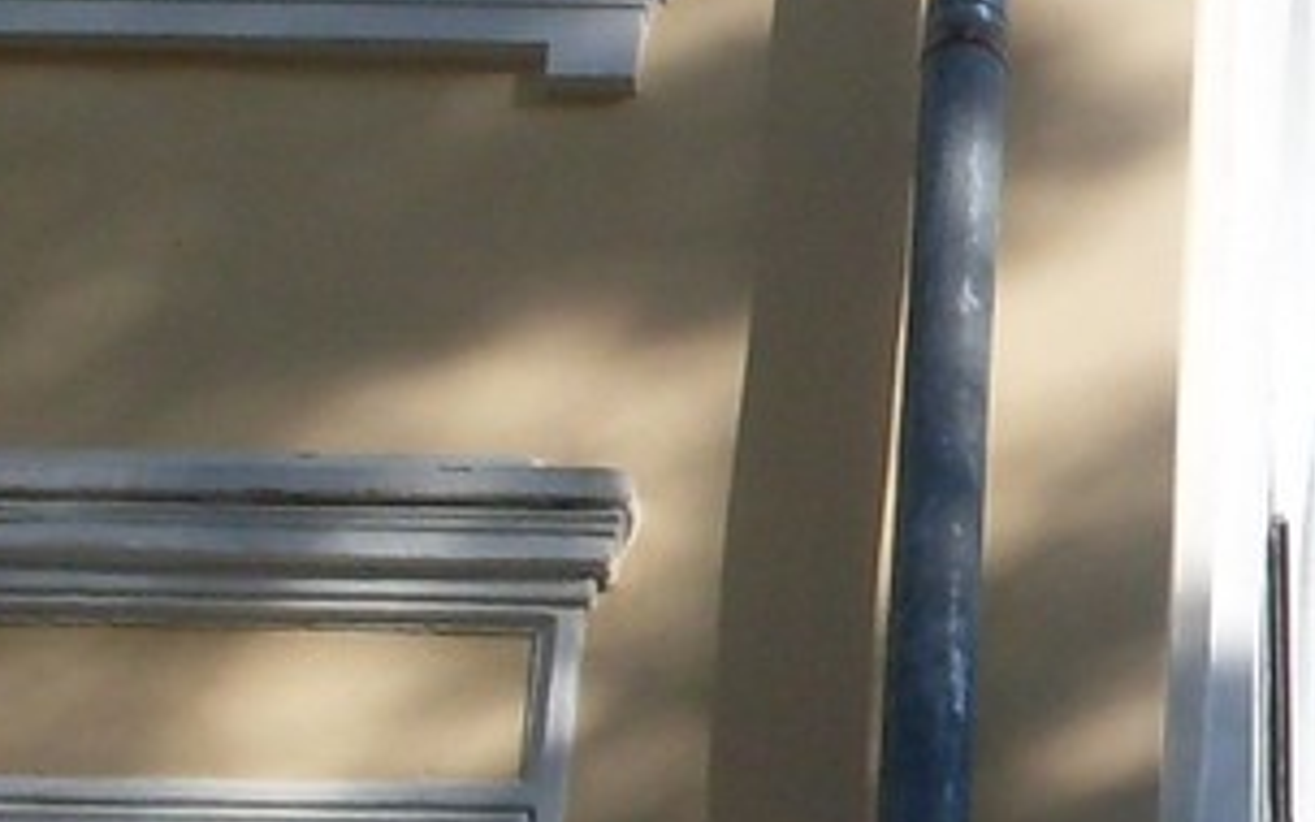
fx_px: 6809
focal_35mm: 190
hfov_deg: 10.7
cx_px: 1862
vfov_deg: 6.9
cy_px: 530
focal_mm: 6.3
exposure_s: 1/180
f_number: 8.4
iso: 80
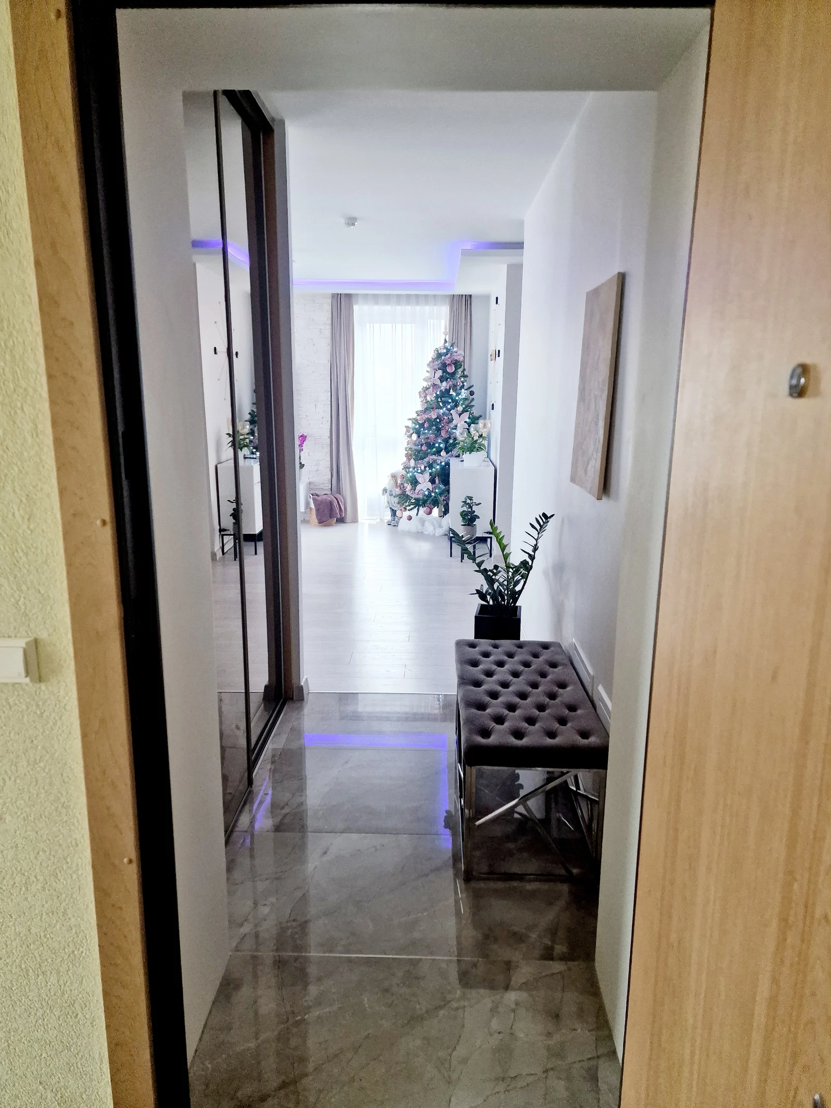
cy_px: 554
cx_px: 416
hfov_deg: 58.9
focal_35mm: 23
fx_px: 736
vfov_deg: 73.9
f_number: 1.8
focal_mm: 6.4
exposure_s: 1/100
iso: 400
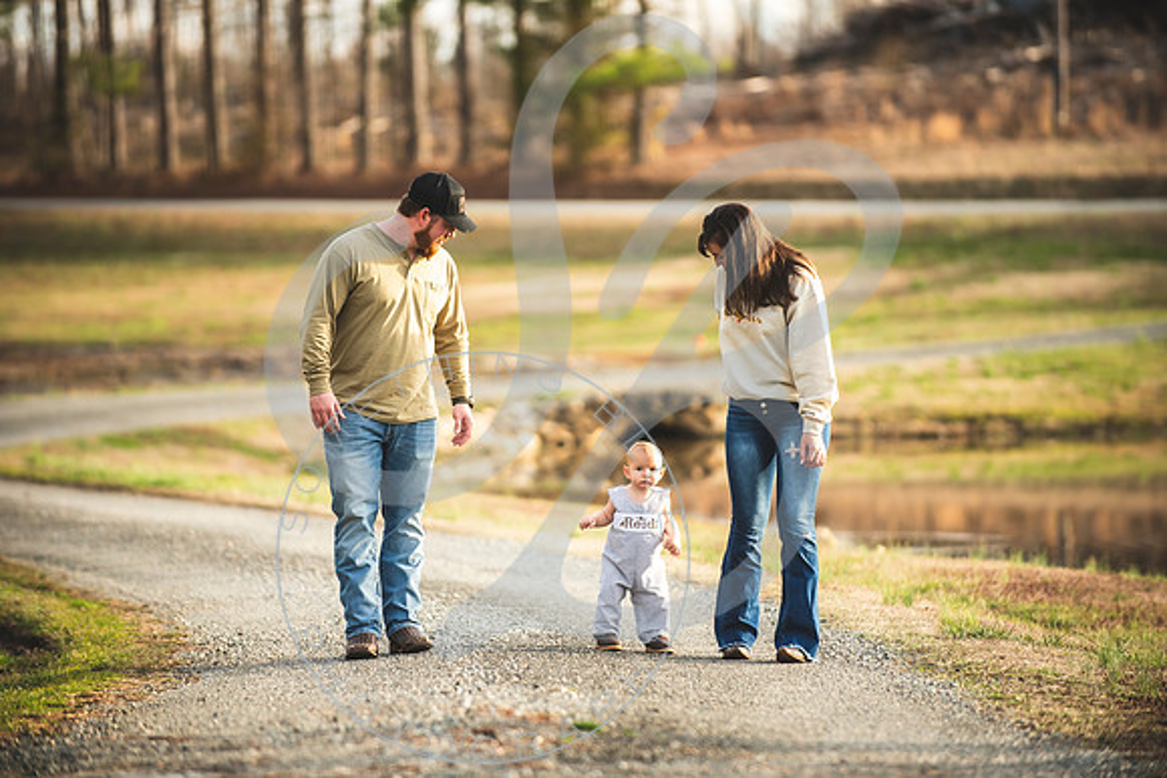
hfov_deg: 10.3
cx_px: 584
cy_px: 389
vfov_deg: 6.8
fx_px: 6505
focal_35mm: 201
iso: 100
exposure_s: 1/400
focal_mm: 200
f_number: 2.8
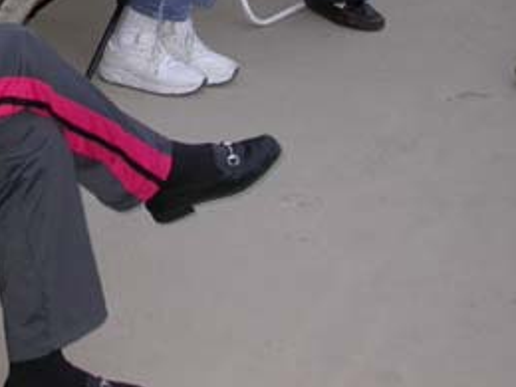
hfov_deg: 16.5
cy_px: -145
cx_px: 26
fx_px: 1744
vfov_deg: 12.2
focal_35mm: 117
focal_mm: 7.85
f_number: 2.6
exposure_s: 1/30
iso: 100
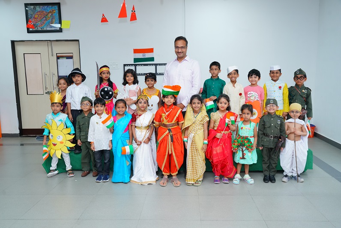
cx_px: 170
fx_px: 303
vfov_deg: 41.1
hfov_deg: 58.7
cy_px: 114
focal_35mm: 32
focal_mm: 32
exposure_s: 1/160
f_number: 6.3
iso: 1600
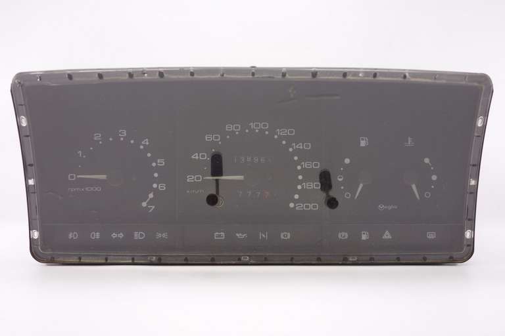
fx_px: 603
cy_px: 168
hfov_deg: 45.4
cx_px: 252
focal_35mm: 43
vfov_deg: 31.2
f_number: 3.2
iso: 200
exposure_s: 1/50
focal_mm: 15.82
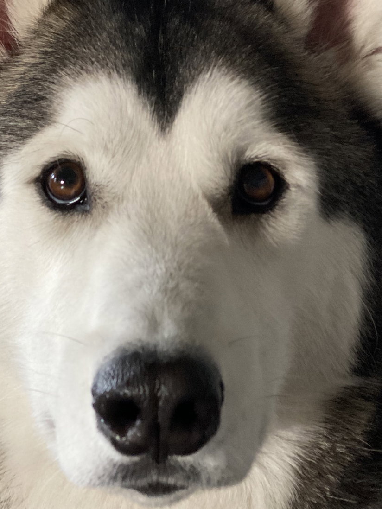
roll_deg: -2.1
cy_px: 164
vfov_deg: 19.4
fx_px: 1486
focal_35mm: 101
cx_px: 122
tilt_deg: -15.0
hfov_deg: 14.6
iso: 200
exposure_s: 1/40
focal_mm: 6
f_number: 2
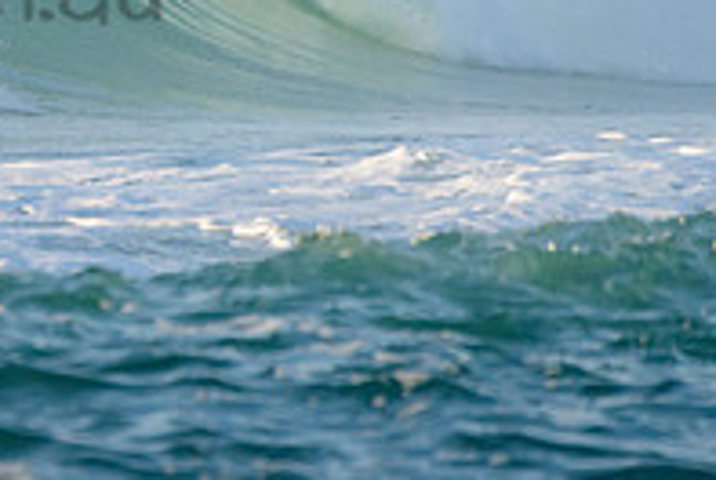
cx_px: -449
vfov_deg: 0.8
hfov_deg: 1.1
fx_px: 35913
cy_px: -211
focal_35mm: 1803
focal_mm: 500
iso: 640
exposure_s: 1/2000
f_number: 5.6
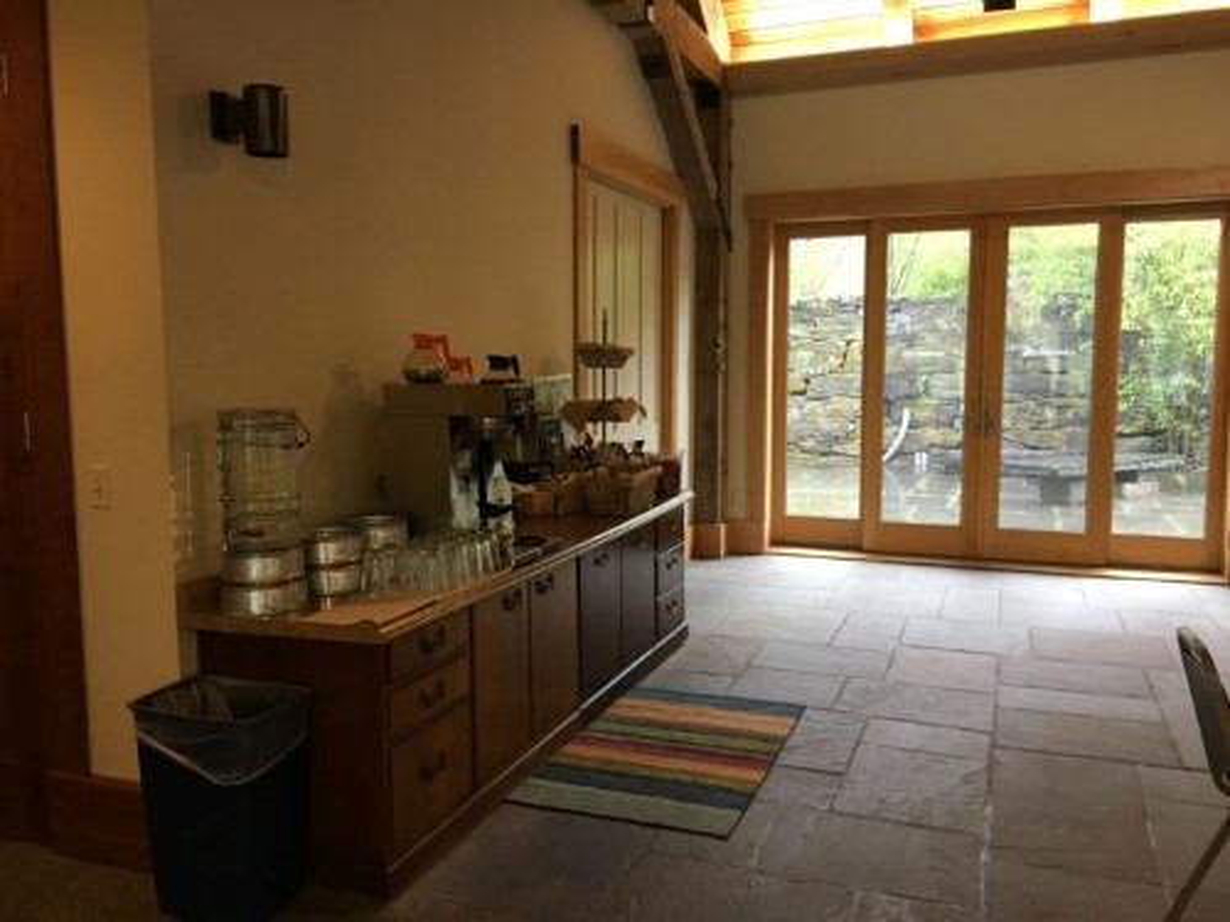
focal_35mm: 29
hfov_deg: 61.7
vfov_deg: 48.2
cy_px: 461
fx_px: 1030
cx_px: 615
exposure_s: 1/30
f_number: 2.2
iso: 125
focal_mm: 4.15
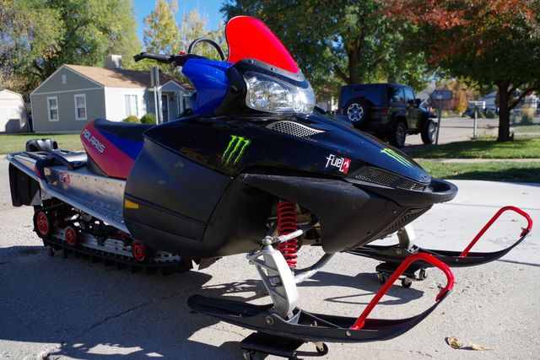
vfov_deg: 38.9
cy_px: 180
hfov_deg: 55.8
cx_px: 270
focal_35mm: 34
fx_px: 510
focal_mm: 23.13
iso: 200
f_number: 5.6
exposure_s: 1/400
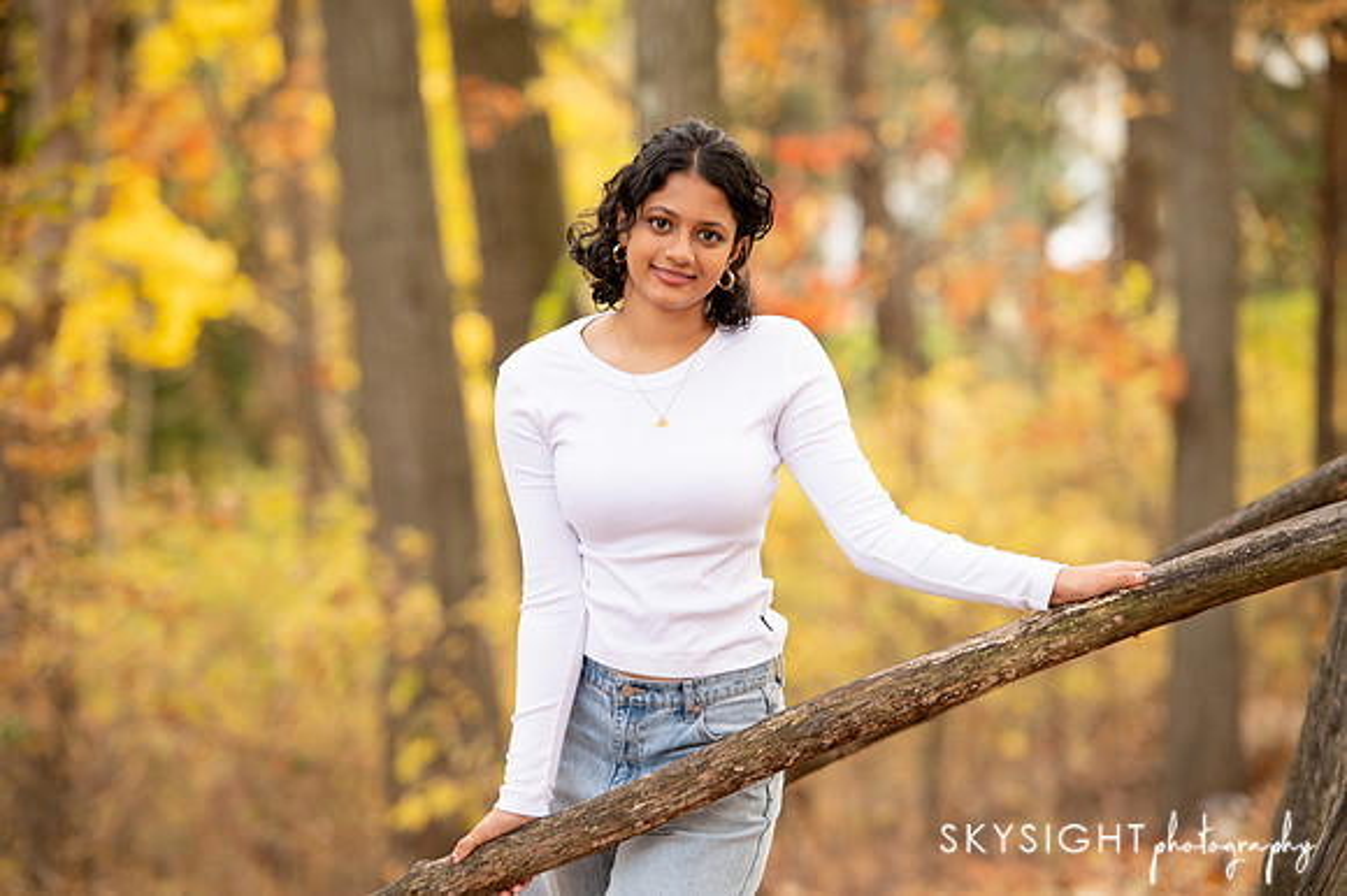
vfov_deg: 8.8
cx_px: 660
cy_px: 448
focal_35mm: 155
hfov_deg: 13.2
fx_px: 5808
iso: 400
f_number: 3.2
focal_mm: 150
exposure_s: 1/125
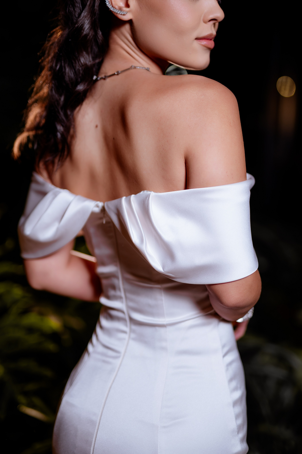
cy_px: 227
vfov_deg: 39.6
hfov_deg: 27.0
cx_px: 151
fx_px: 630
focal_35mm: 50
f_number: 1.4
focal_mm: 50
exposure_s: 1/160
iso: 125
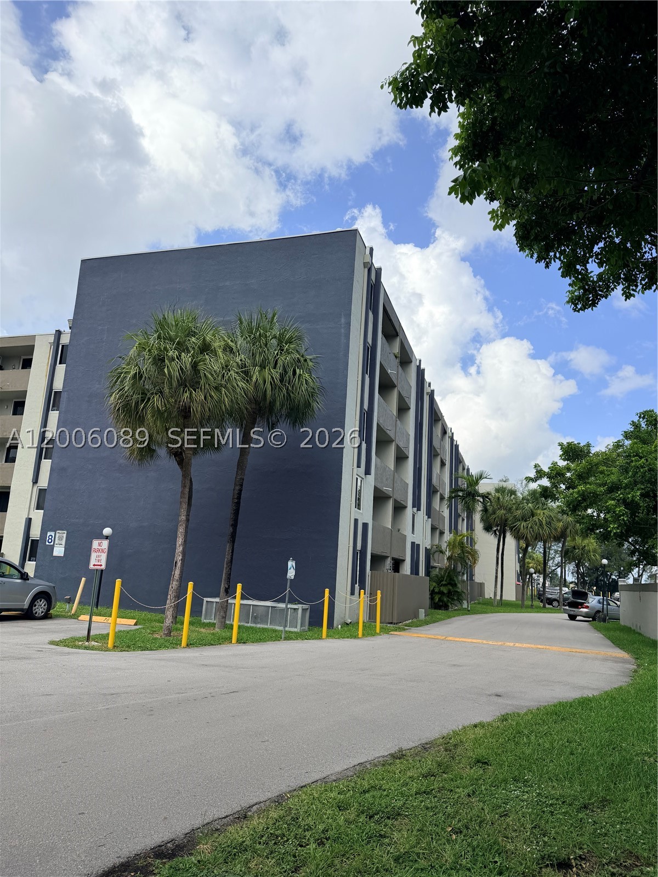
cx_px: 329
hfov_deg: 56.8
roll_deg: -4.1
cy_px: 438
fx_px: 608
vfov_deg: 71.6
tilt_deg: +11.0
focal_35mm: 24
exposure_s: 1/5714
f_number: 1.78
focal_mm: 6.76
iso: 80
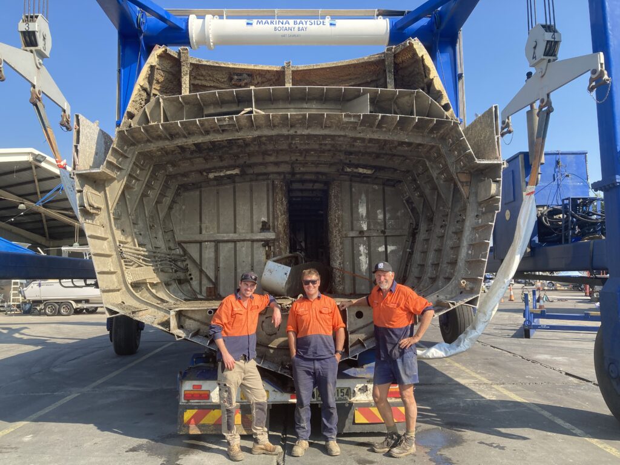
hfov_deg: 63.4
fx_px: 502
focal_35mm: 28
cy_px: 232
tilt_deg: +5.5
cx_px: 310
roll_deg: +0.2
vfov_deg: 49.7
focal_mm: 3.99
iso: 20
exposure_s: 1/738
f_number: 1.8
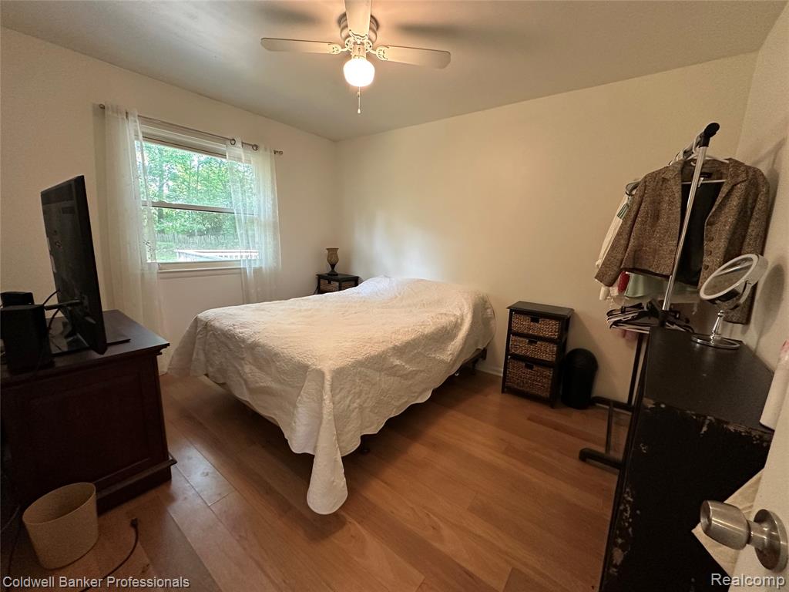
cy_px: 296
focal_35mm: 14
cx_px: 394
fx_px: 319
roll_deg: -2.4
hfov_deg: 102.1
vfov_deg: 85.7
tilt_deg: -9.2
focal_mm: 2.22
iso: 400
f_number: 2.2
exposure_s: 1/60
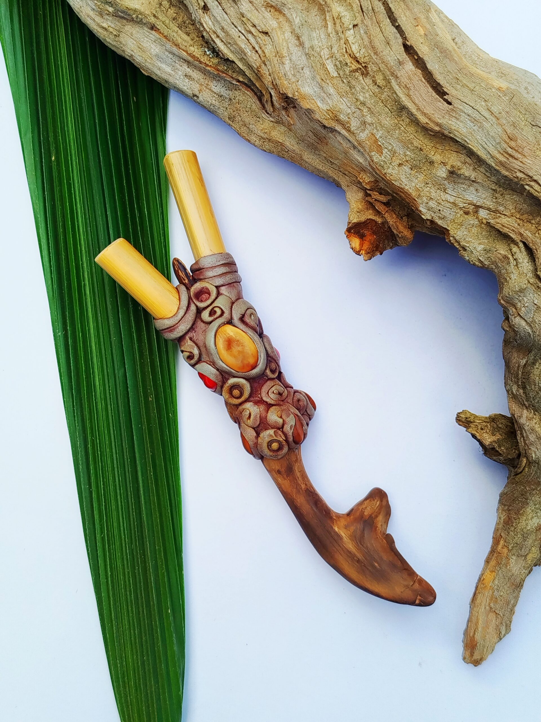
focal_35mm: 48
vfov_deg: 39.7
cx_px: 270
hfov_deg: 30.3
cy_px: 361
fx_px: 1000
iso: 50
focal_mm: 5.31
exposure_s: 1/487
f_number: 1.7
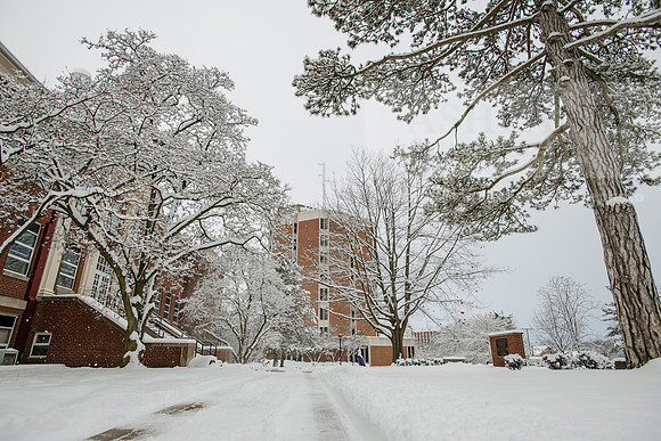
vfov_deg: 62.0
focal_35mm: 20
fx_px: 367
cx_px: 330
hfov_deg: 84.0
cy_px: 220
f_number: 4.5
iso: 200
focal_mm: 20
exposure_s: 1/320
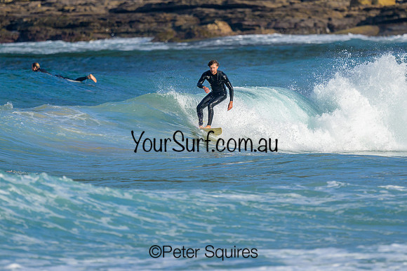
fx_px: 12429
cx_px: 199
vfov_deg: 1.3
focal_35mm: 1099
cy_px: 118
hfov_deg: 1.9
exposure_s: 1/2000
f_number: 6.3
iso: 280
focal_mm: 800
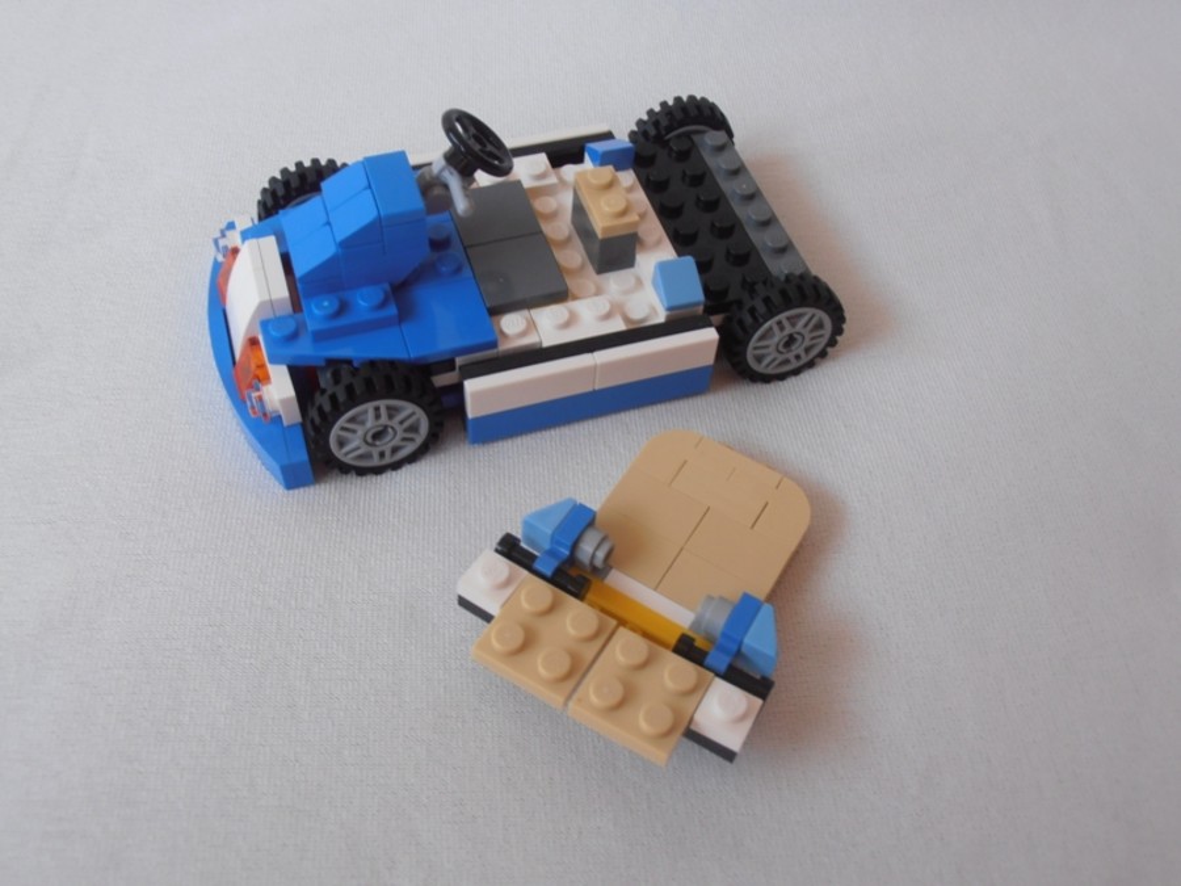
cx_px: 590
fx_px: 1262
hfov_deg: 50.1
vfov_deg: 38.7
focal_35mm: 37
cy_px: 443
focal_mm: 6.61
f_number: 3.9
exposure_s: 1/40
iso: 80
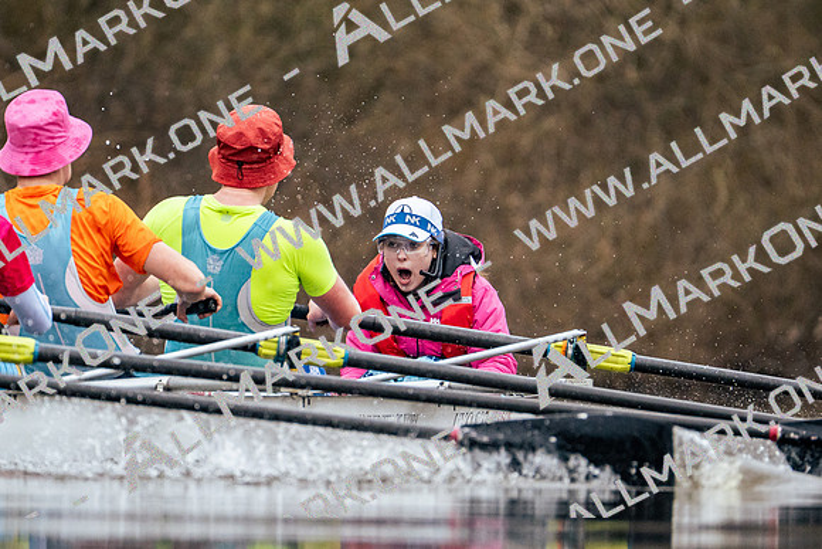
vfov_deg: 1.5
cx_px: 411
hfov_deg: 2.3
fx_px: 20554
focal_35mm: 900
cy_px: 274
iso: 4000
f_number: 6.3
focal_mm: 600
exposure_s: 1/2000
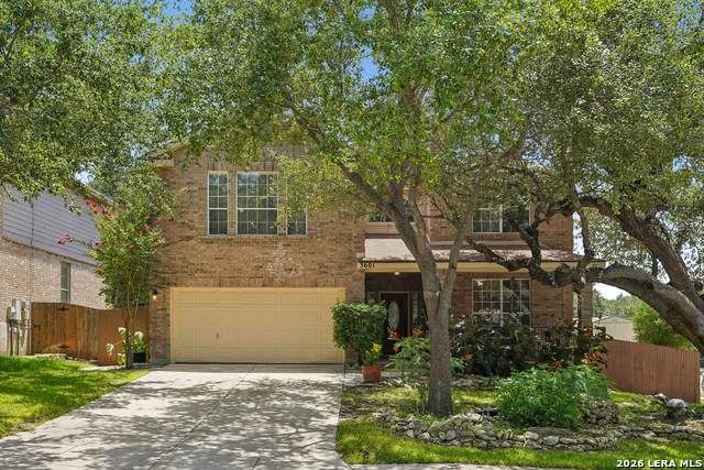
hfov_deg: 54.4
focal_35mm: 35
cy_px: 235
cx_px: 352
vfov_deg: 37.9
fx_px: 685
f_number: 8
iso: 100
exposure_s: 1/60
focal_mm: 35
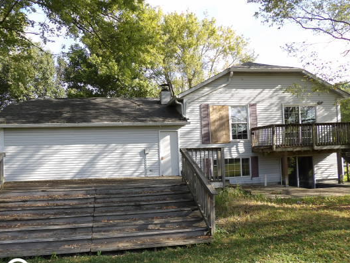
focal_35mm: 29
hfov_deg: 61.5
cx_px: 155
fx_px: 293
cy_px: 158
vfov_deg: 47.9
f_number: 3.2
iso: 100
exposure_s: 1/347
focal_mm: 4.3
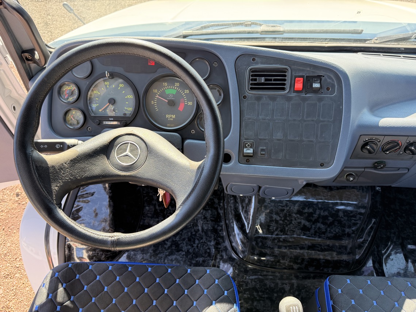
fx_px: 288
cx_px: 208
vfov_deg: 56.8
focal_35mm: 24
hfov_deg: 71.6
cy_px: 156
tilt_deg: -51.5
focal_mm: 6.76
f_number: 1.78
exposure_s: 1/227
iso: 160
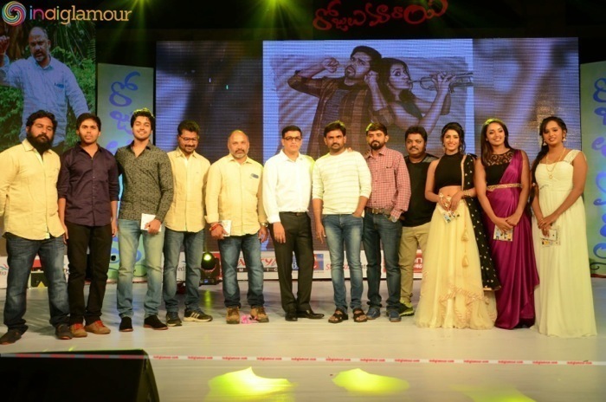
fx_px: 630
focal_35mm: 38
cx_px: 303
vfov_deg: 35.4
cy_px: 201
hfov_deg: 51.4
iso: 1250
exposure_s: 1/125
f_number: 7.1
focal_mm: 25
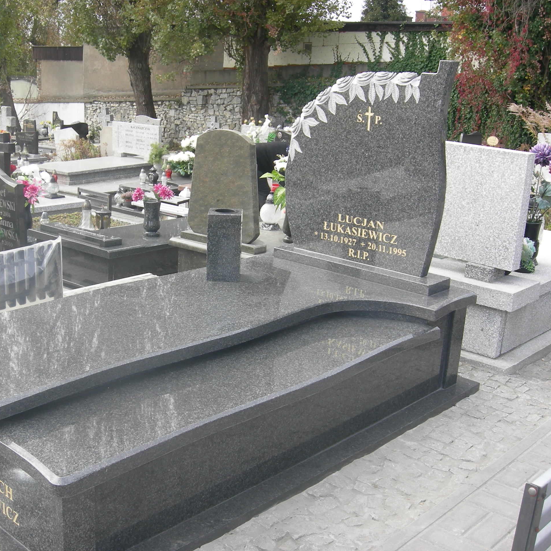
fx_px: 774
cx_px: 190
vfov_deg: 39.2
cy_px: 275
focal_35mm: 43
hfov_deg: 38.8
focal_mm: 7.5
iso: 64
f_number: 4.3
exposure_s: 1/78.3
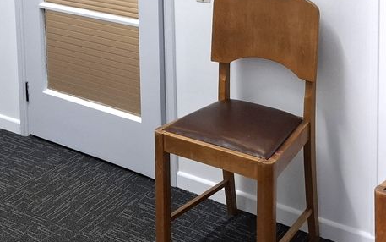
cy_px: -64
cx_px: 129
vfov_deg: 19.0
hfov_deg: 31.7
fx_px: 674
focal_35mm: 64
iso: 250
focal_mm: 5.54
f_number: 1.8
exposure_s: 1/100
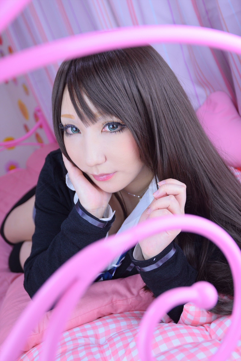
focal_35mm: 42
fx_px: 422
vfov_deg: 46.4
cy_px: 180
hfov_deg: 31.9
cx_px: 120
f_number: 4
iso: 400
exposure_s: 1/80
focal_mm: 28
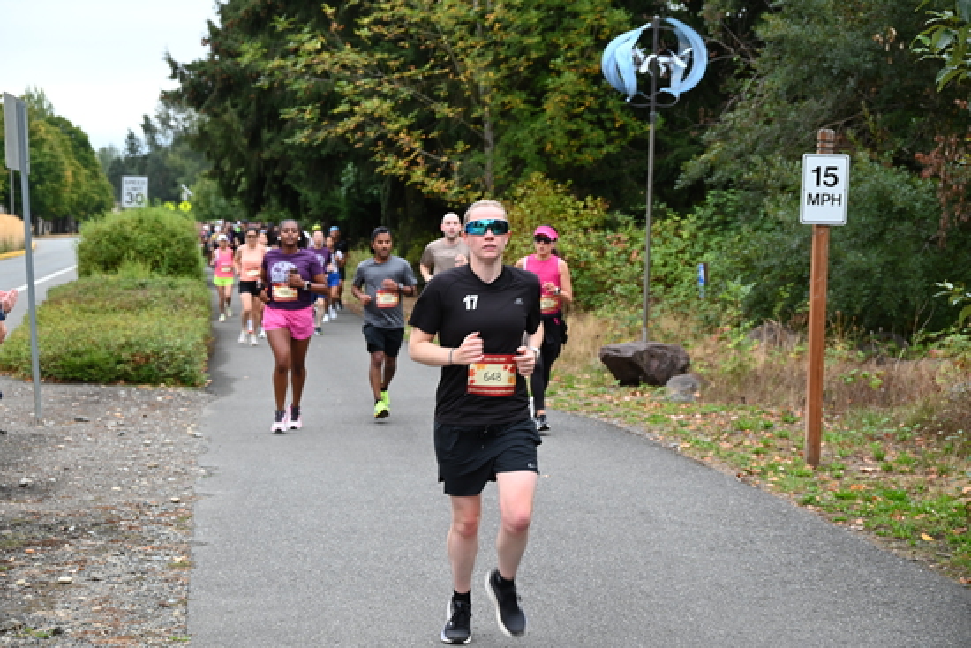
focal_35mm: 70
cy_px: 324
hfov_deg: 28.8
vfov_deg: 19.5
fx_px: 1888
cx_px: 486
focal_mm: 70
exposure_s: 1/125
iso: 720
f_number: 6
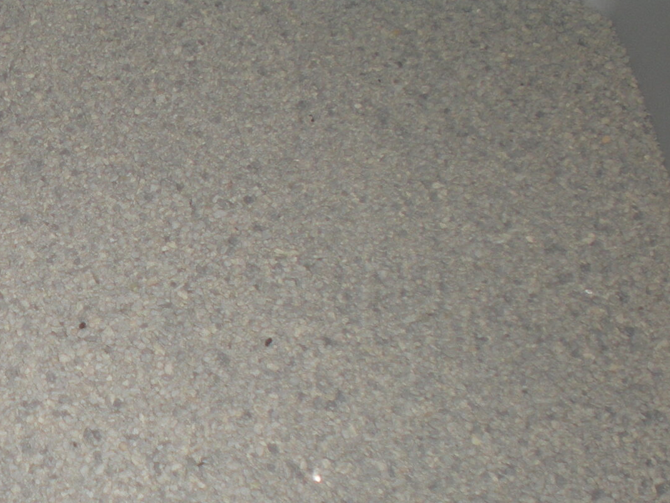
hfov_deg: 20.7
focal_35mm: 91
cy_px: 262
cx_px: -26
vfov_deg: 16.2
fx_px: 1762
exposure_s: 1/60
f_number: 3.1
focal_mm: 6.3
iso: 50
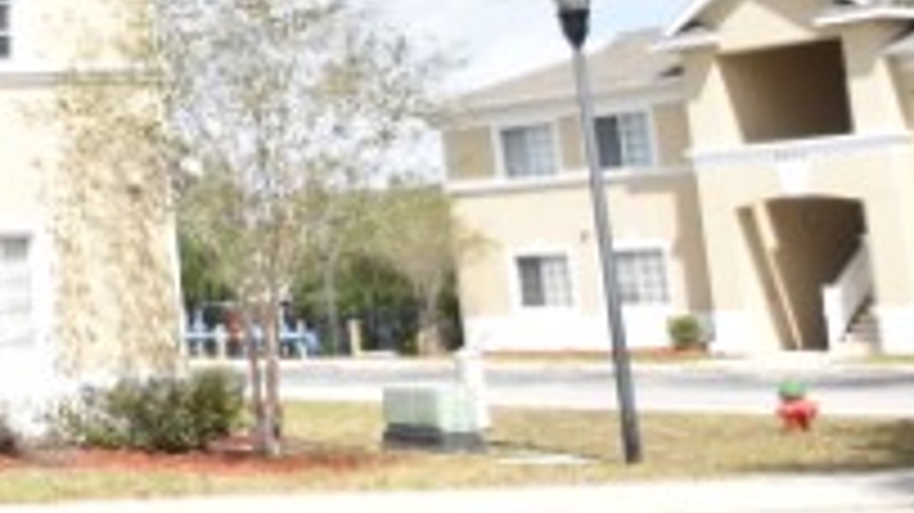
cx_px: -680
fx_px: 1890
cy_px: 22
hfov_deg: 20.4
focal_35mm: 78
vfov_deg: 15.2
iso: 800
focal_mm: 14
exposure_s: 1/4000
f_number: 3.8
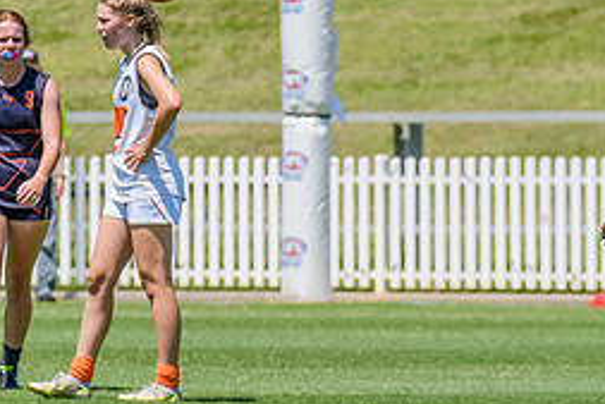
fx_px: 16899
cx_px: 594
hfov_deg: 2.1
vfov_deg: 1.4
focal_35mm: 1005
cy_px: 224
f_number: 9
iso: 800
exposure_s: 1/2000
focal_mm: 380
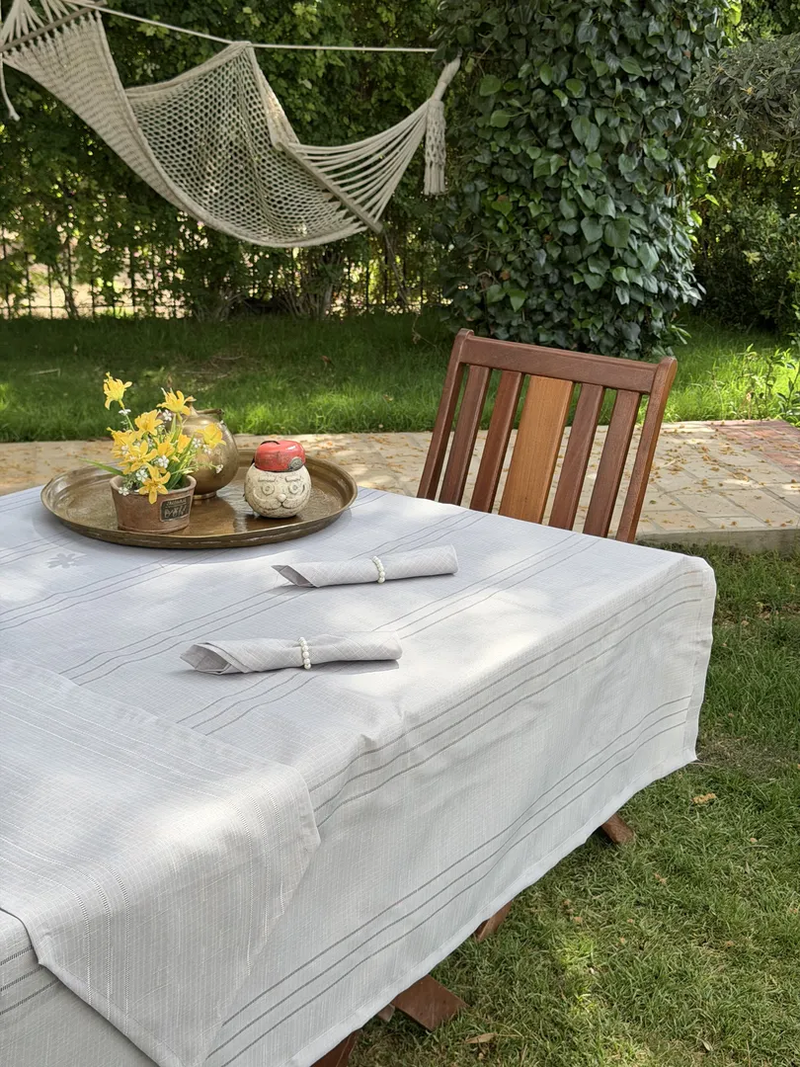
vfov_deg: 39.7
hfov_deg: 30.3
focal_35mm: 48
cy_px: 534
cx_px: 400
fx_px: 1479
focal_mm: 6.76
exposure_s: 1/1013
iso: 64
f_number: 1.78
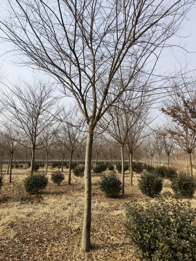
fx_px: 204
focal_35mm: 27
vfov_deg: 65.3
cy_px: 130
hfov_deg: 51.3
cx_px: 98
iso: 50
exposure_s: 1/2959
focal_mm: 6.67
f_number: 1.9
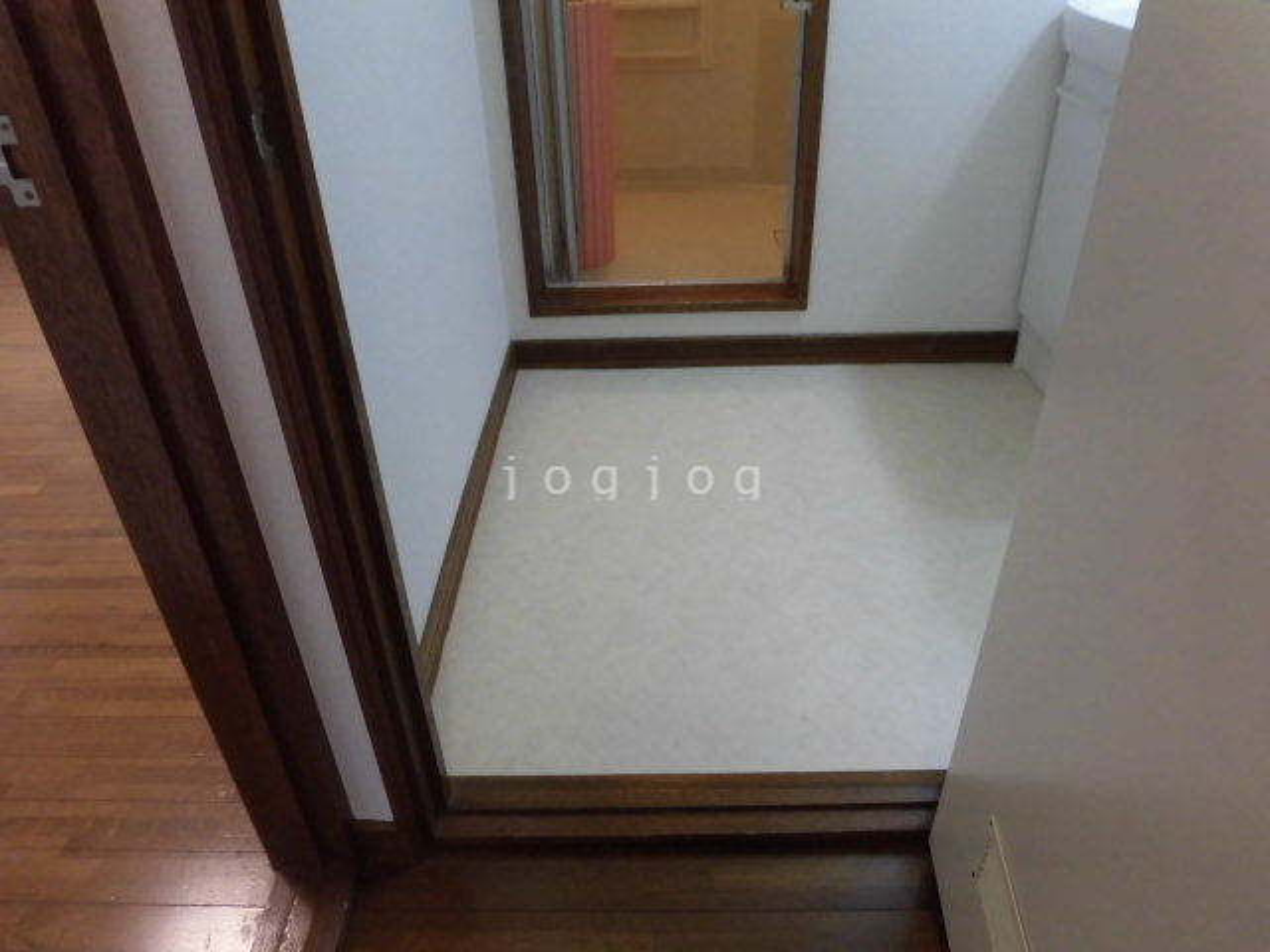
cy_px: 476
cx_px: 635
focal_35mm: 24
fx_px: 881
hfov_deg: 71.6
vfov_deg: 56.8
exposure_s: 1/30
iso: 320
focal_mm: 4.3
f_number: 3.1
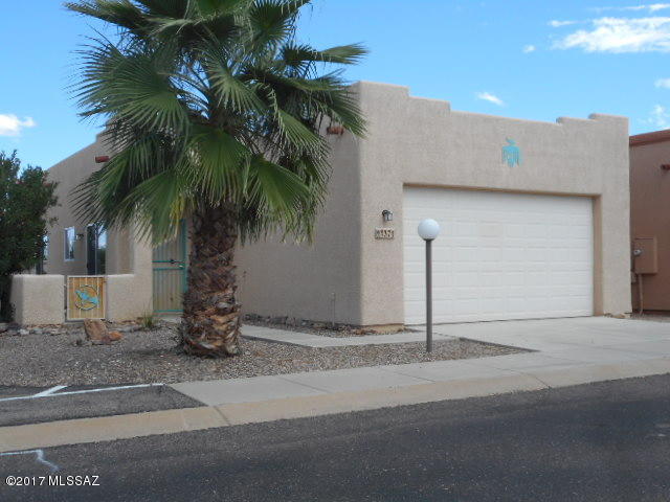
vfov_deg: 32.9
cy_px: 251
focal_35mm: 44
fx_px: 852
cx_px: 335
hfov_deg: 42.9
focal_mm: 7.9
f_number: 4.7
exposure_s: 1/320
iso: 80
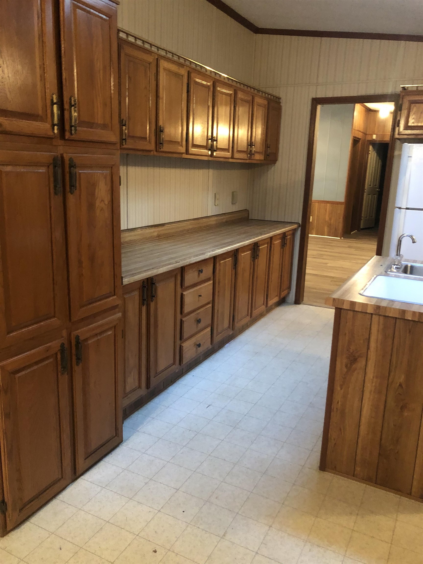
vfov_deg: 63.4
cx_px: 212
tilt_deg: -10.7
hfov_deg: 49.7
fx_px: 456
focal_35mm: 28
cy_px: 282
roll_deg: -1.6
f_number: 1.8
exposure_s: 1/5
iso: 80
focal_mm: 3.99
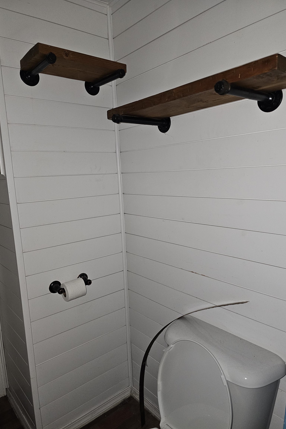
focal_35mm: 24
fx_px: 286
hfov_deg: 53.1
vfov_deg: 73.7
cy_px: 214
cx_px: 143
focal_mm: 6.3
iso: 500
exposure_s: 1/24
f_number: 1.7
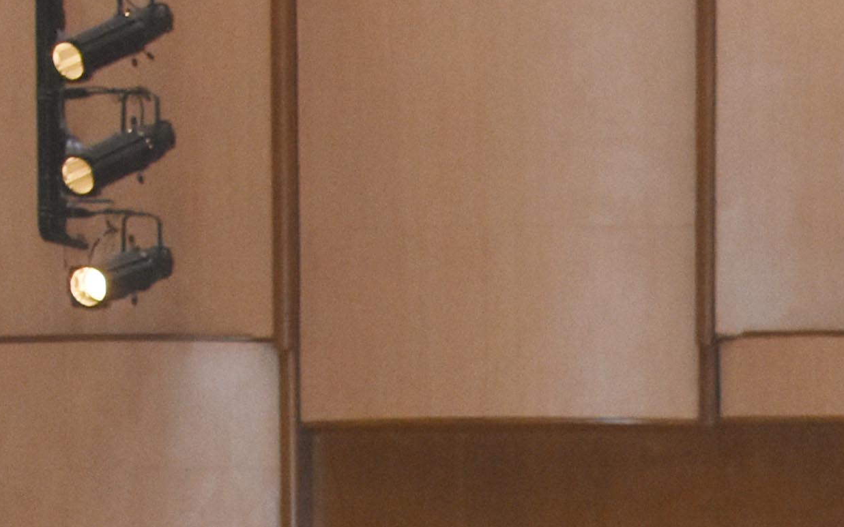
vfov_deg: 5.0
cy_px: 1099
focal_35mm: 259
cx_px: 1364
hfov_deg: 7.9
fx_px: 5968
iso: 1600
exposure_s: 1/80
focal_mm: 35
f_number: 5
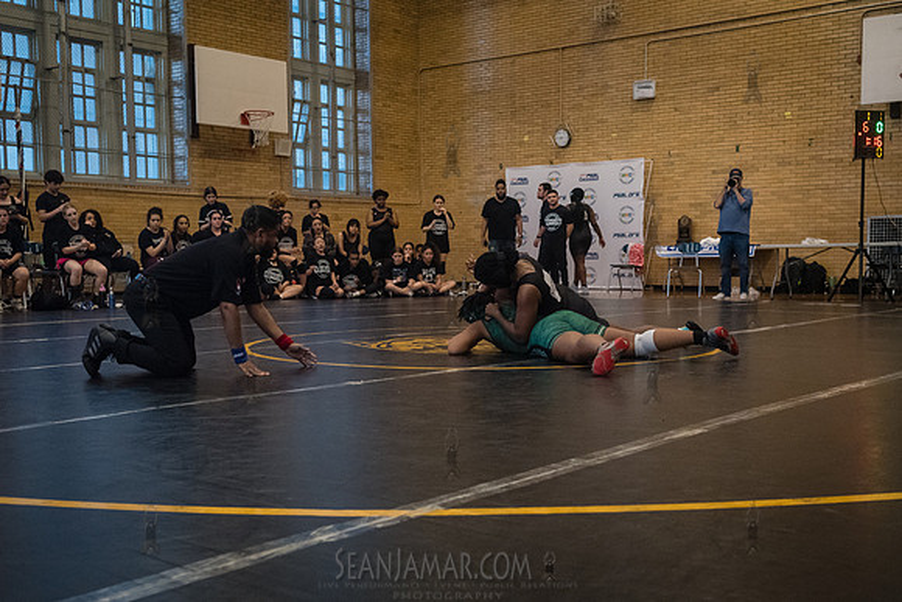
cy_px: 337
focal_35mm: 40
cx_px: 497
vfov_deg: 33.2
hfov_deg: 48.1
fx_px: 1008
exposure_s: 1/400
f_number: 4
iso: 6400
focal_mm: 35
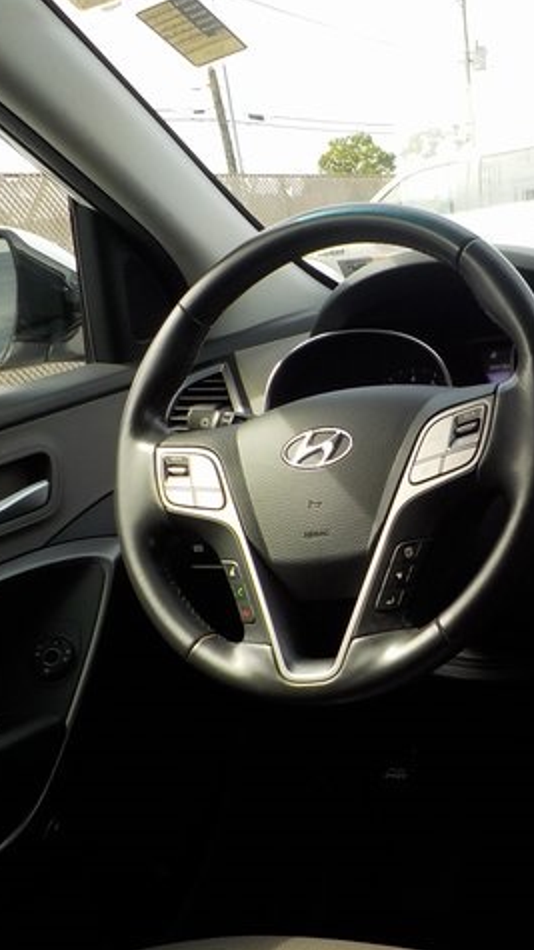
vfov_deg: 46.4
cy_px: 472
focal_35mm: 44
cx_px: 514
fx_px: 1108
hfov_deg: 25.9
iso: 125
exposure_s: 1/320
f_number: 3.3
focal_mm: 4.1
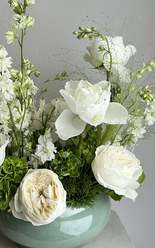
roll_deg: +0.7
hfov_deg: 26.7
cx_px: 54
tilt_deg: -2.3
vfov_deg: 41.6
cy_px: 96
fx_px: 324
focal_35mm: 48
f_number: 1.5
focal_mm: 5.7
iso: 125
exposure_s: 1/100
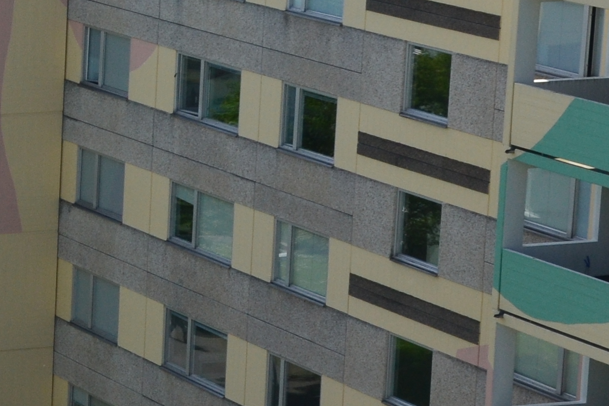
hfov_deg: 11.0
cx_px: -544
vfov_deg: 7.9
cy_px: 103
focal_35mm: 173
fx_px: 2926
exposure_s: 1/400
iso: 400
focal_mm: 30
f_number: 11
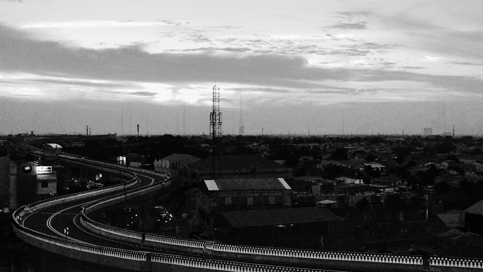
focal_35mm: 49
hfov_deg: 42.3
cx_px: 211
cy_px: 150
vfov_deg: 24.6
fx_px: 624
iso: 320
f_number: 5
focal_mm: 23
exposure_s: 1/80
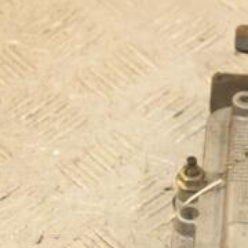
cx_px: 386
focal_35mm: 204
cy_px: 208
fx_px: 1654
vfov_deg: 8.6
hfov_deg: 8.4
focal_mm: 48
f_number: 5
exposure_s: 1/200
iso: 800
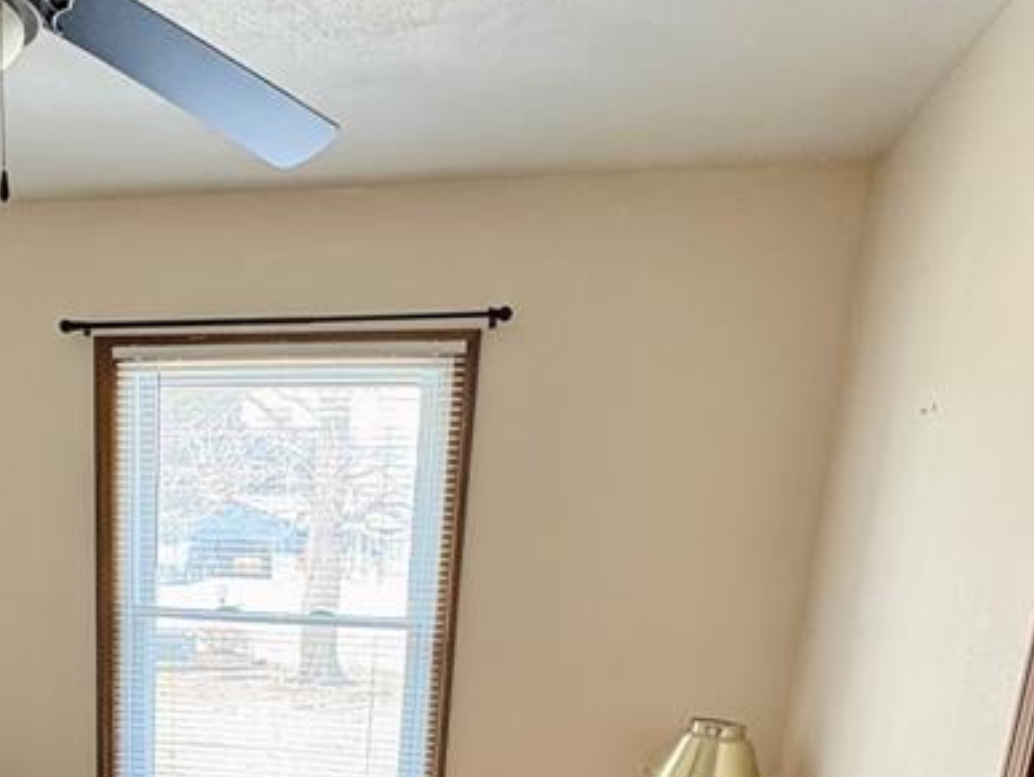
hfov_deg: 48.3
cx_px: 267
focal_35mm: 37
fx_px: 1106
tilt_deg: -15.2
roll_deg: -2.0
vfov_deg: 33.6
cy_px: 857
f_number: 2.2
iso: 200
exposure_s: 1/62
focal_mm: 2.22
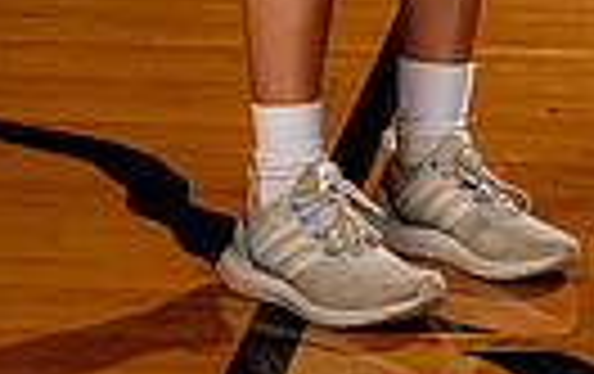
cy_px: -536
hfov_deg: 10.4
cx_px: 482
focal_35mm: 201
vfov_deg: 6.3
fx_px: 3259
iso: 100
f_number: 5.6
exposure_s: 1/250
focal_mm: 58
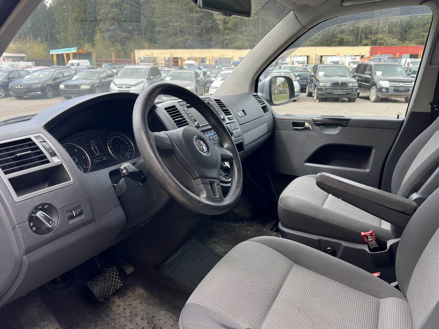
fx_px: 330
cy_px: 164
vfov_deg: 53.1
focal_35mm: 26
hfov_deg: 67.3
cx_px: 220
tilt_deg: -15.7
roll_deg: +0.9
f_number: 1.5
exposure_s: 1/376
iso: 50
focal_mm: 5.7
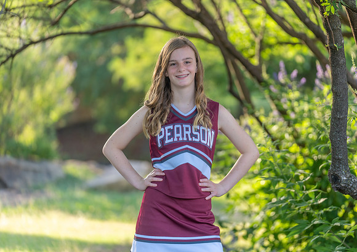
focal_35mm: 145
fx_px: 1468
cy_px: 124
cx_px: 191
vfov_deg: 9.8
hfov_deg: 13.9
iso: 250
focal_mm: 138
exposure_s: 1/320
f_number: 2.8
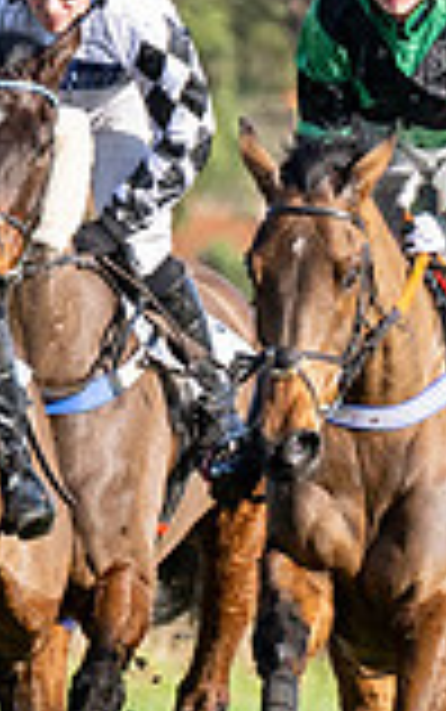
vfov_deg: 1.2
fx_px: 33817
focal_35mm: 1742
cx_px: -11
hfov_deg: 0.8
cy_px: 512
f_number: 4
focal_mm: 185
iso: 400
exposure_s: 1/3200
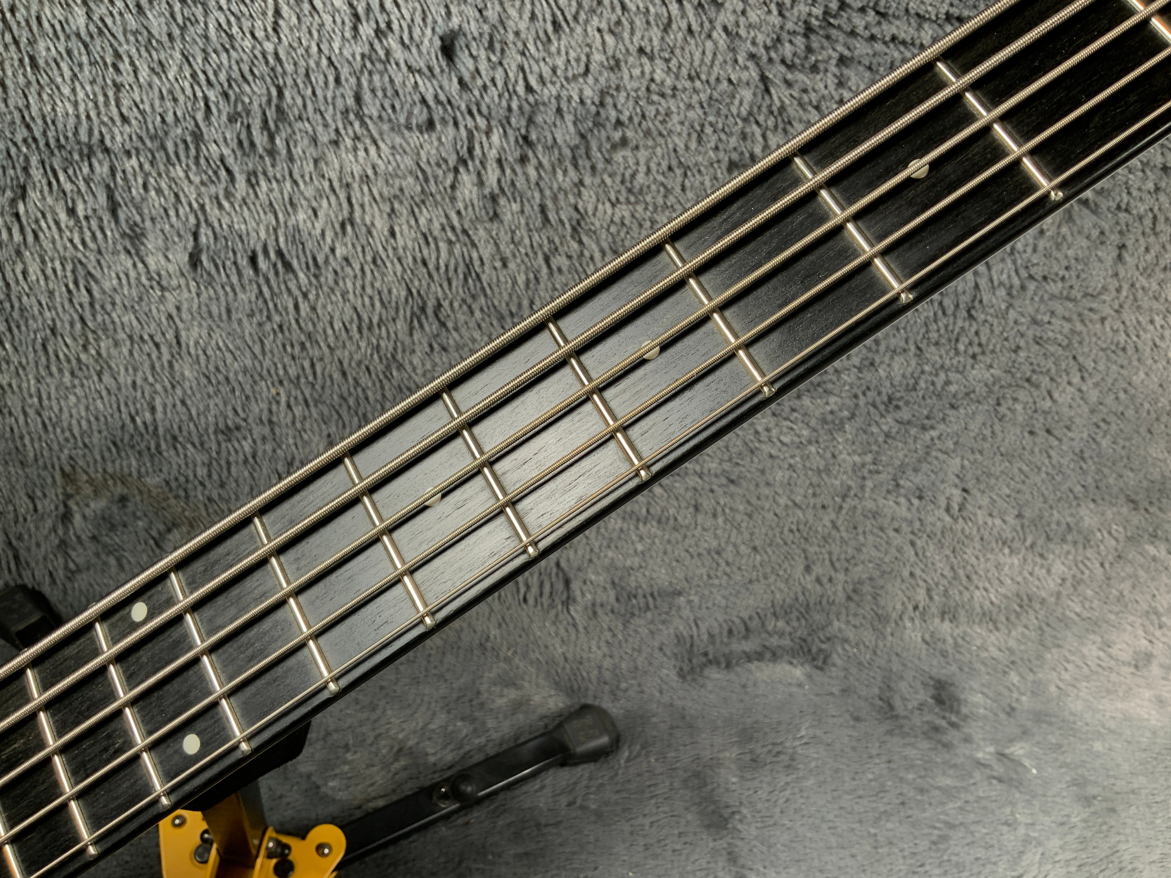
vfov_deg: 48.2
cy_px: 439
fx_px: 981
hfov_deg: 61.7
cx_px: 586
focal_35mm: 29
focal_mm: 3
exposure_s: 1/104
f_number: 1.8
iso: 20
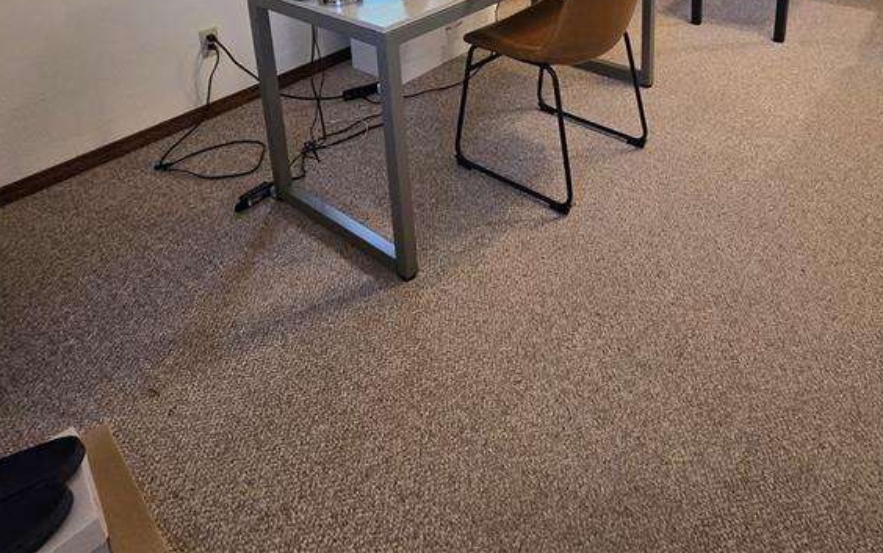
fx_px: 602
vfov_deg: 40.4
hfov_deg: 71.6
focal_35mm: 25
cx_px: 537
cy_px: -47
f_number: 2.2
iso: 320
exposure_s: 1/60
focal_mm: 2.2
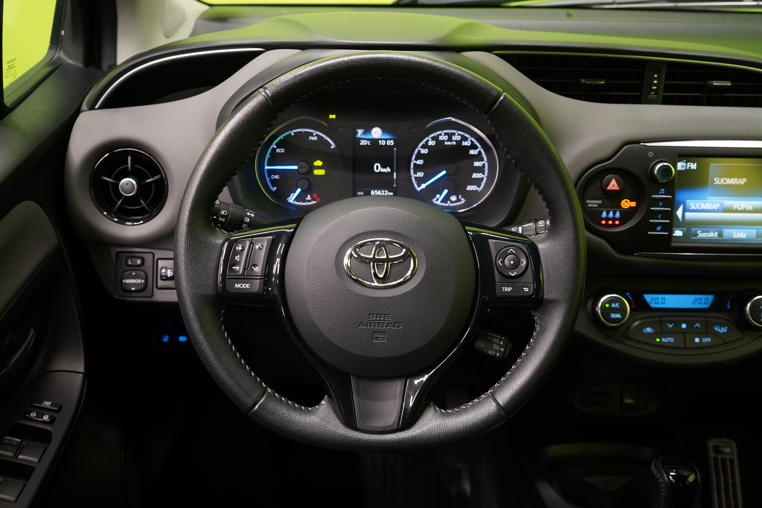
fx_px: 698
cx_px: 381
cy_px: 254
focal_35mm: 33
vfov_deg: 40.0
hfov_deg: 57.2
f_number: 5
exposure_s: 1/25
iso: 1250
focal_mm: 33
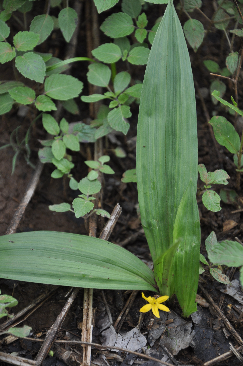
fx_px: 1599
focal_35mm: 158
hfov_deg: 8.7
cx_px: 122
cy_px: 183
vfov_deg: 13.1
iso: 360
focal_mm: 105
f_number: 5.6
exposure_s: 1/125
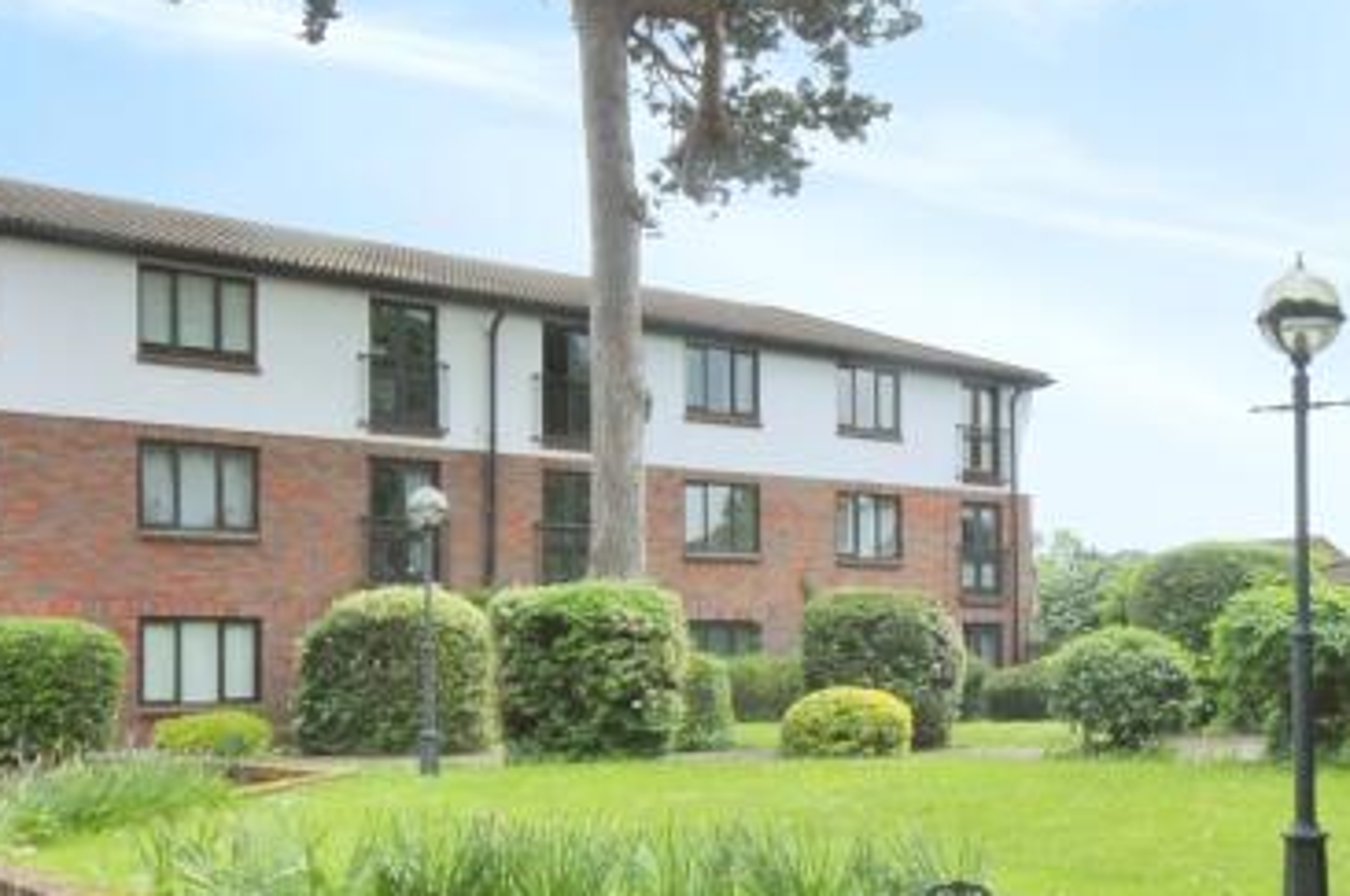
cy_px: 586
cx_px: 1040
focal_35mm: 42
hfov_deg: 44.6
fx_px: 1573
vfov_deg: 31.6
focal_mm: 10
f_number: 9
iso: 500
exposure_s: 1/320
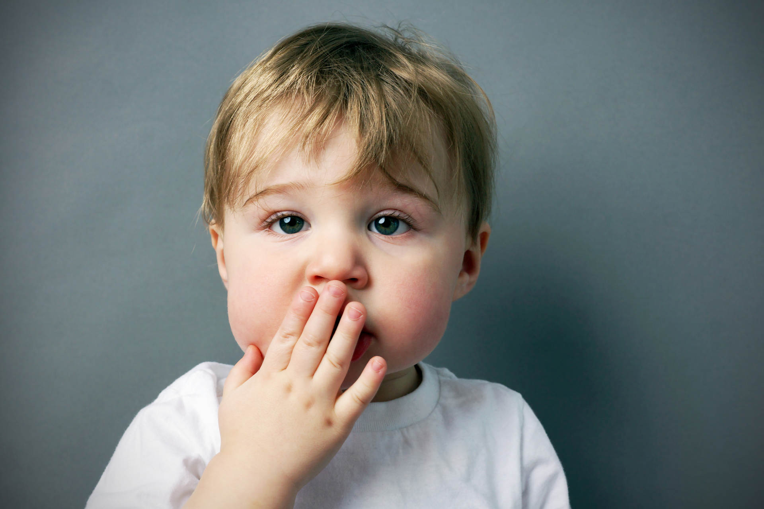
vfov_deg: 25.8
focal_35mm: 52
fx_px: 1114
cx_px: 382
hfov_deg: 37.9
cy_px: 254
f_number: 7.1
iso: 100
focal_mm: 35
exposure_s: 1/200
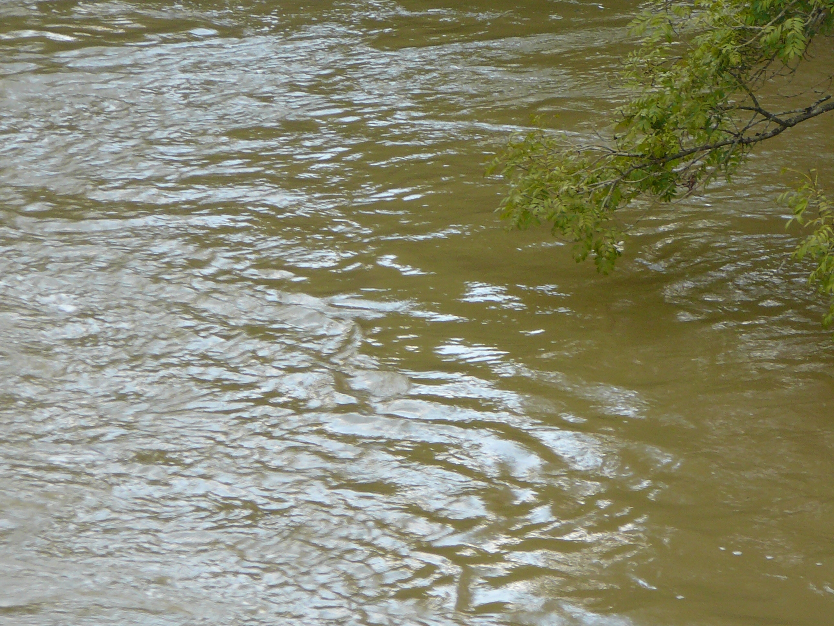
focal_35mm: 201
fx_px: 4843
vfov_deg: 7.4
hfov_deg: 9.8
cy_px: 313
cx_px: 417
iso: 100
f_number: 4
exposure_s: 1/50
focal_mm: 23.9
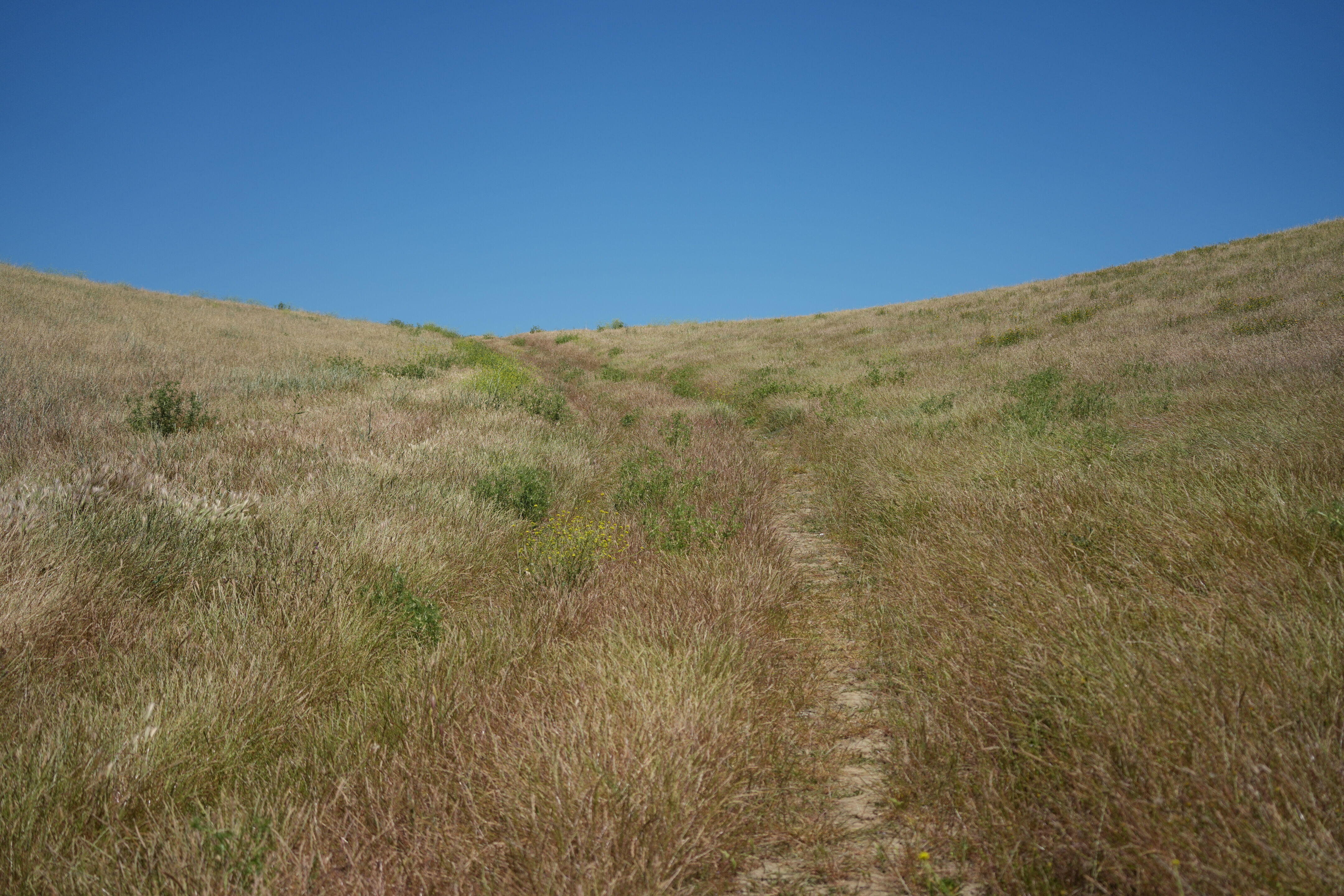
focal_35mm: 50
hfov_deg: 39.6
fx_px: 1867
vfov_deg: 27.0
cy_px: 448
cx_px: 672
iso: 250
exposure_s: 1/3200
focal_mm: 50
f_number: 4.5
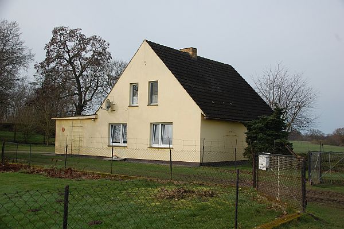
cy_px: 114
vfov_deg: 34.2
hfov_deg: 49.6
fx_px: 372
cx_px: 172
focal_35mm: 39
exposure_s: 1/250
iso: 200
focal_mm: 26
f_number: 8
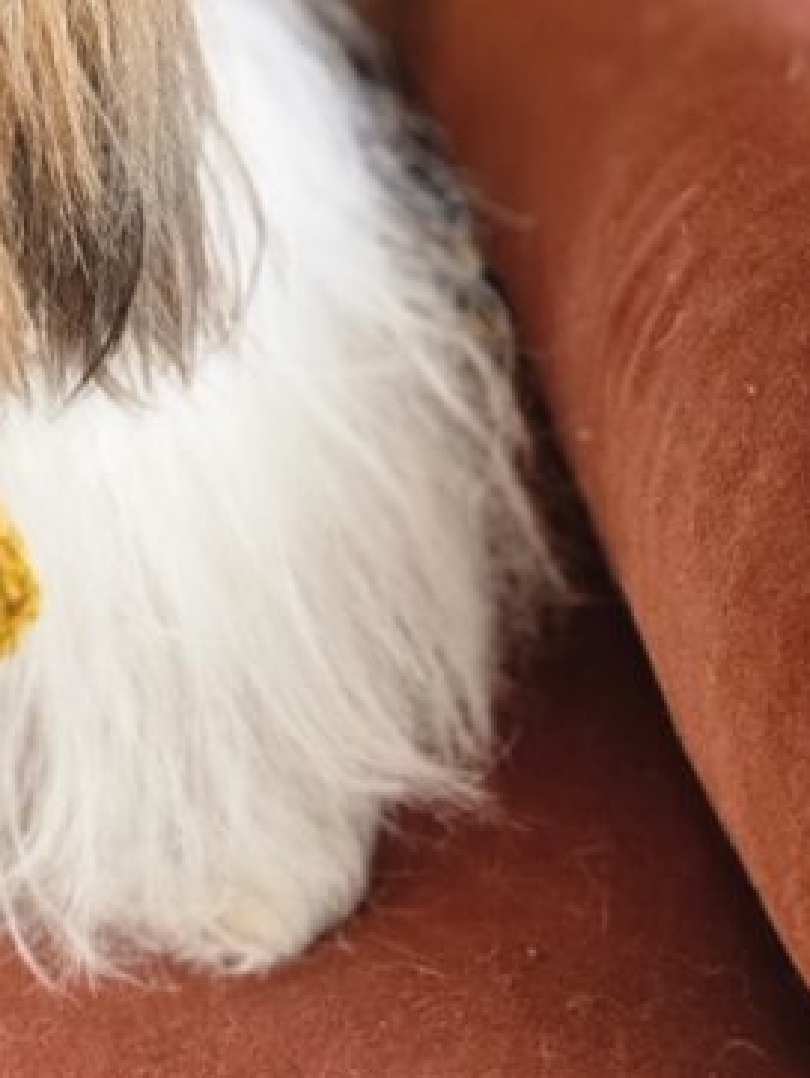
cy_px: -289
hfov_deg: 20.3
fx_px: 2026
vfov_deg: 25.9
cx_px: -295
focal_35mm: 65
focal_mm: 5.4
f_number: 1.8
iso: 125
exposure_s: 1/120
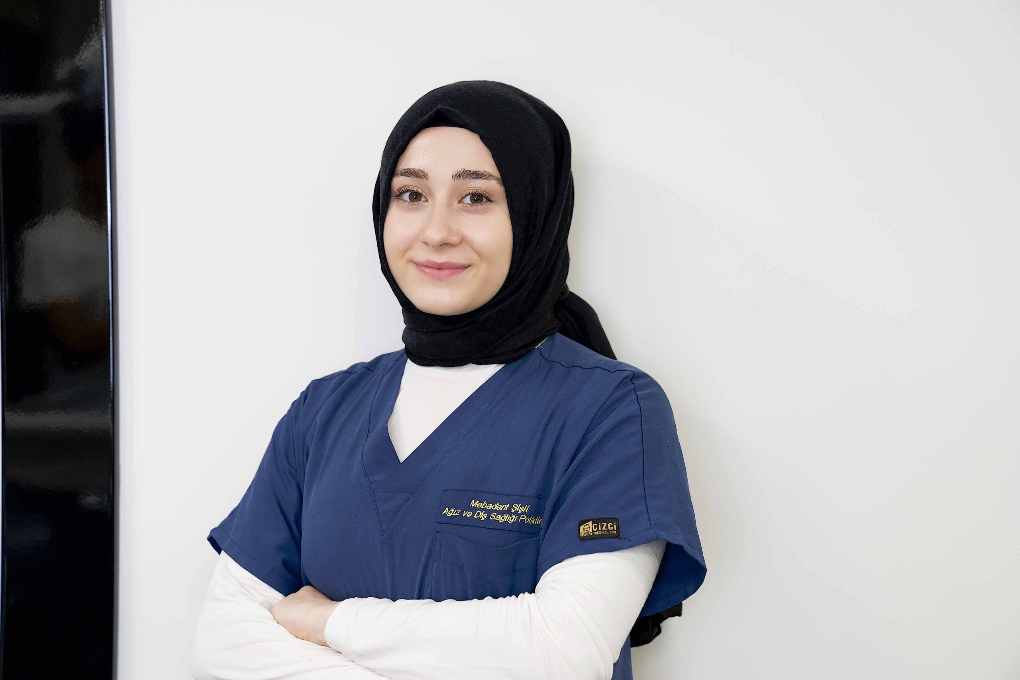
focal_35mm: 56
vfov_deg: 24.2
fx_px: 1587
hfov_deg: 35.6
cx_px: 510
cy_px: 340
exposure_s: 1/160
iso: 1250
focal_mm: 56
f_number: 4
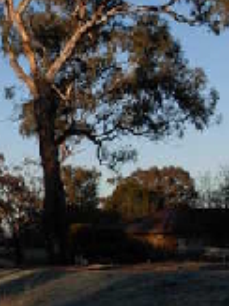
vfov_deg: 17.6
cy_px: 122
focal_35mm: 112
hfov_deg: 12.8
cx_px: -58
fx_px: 989
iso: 79
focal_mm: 6.3
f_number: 4.9
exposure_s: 1/418
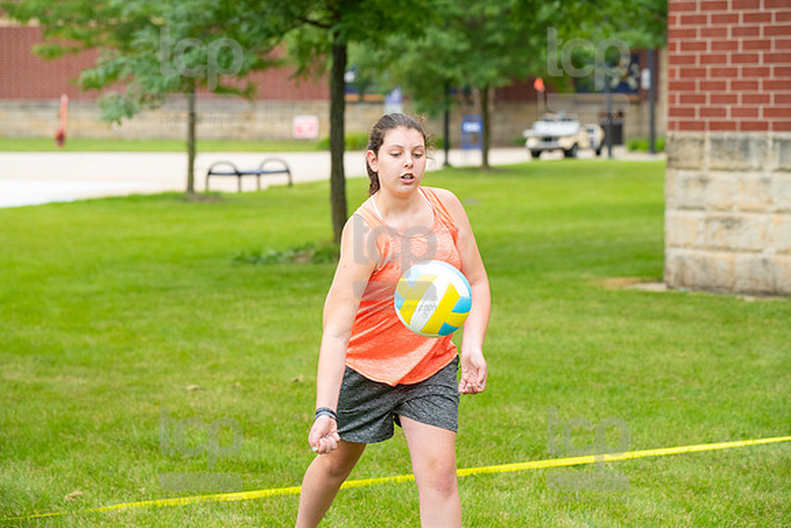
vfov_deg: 12.5
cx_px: 396
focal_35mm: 110
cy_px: 264
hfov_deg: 18.6
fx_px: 2417
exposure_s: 1/1000
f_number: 4.5
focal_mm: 110
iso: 640
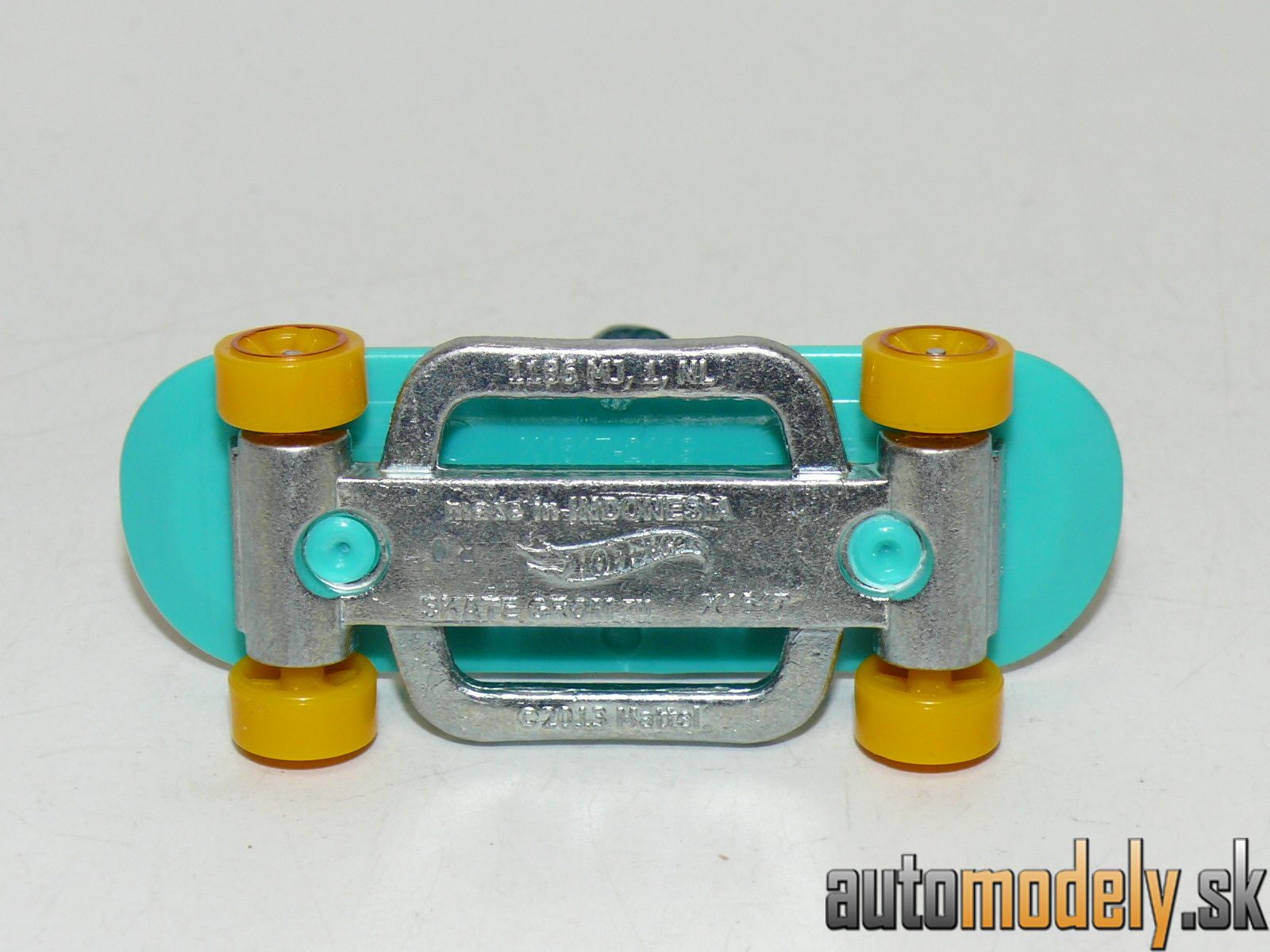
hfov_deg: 19.1
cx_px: 635
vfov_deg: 14.4
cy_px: 476
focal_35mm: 103
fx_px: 3779
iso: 100
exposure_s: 1/30
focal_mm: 13.4
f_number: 4
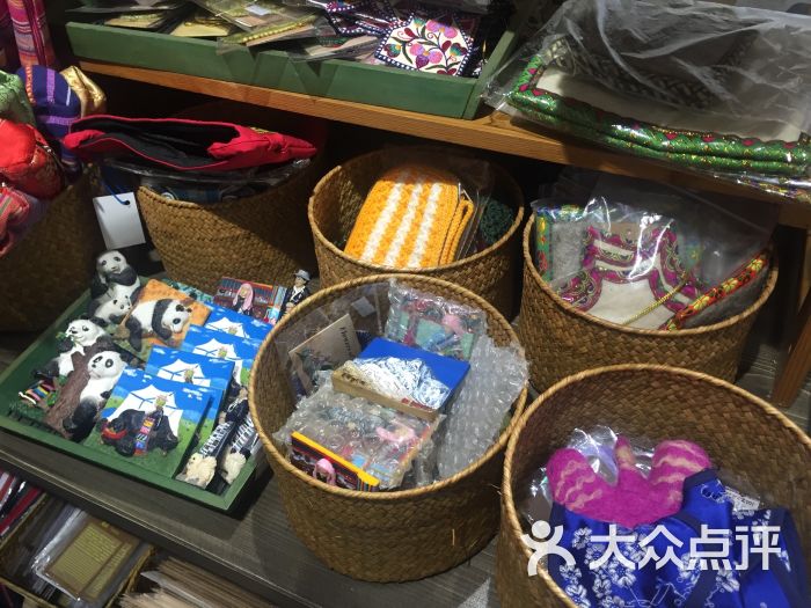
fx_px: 679
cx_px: 406
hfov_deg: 61.7
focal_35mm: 29
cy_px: 304
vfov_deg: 48.2
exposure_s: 1/33
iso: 80
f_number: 2.2
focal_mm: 4.15
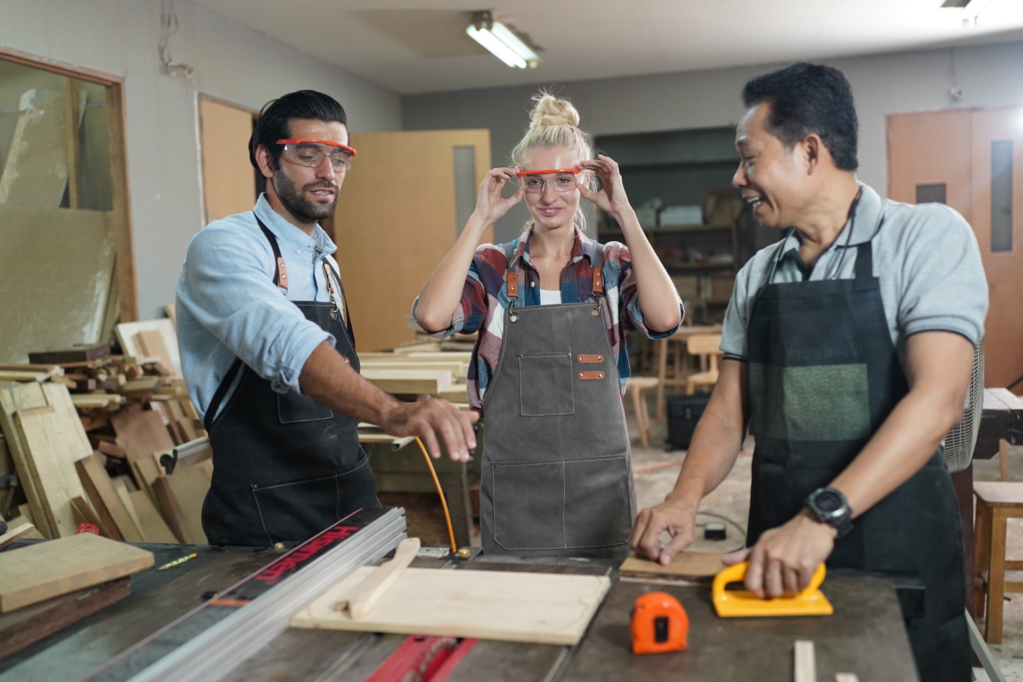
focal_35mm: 35
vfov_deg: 37.9
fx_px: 995
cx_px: 512
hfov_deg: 54.4
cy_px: 341
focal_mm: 35
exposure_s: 1/200
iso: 1250
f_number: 2
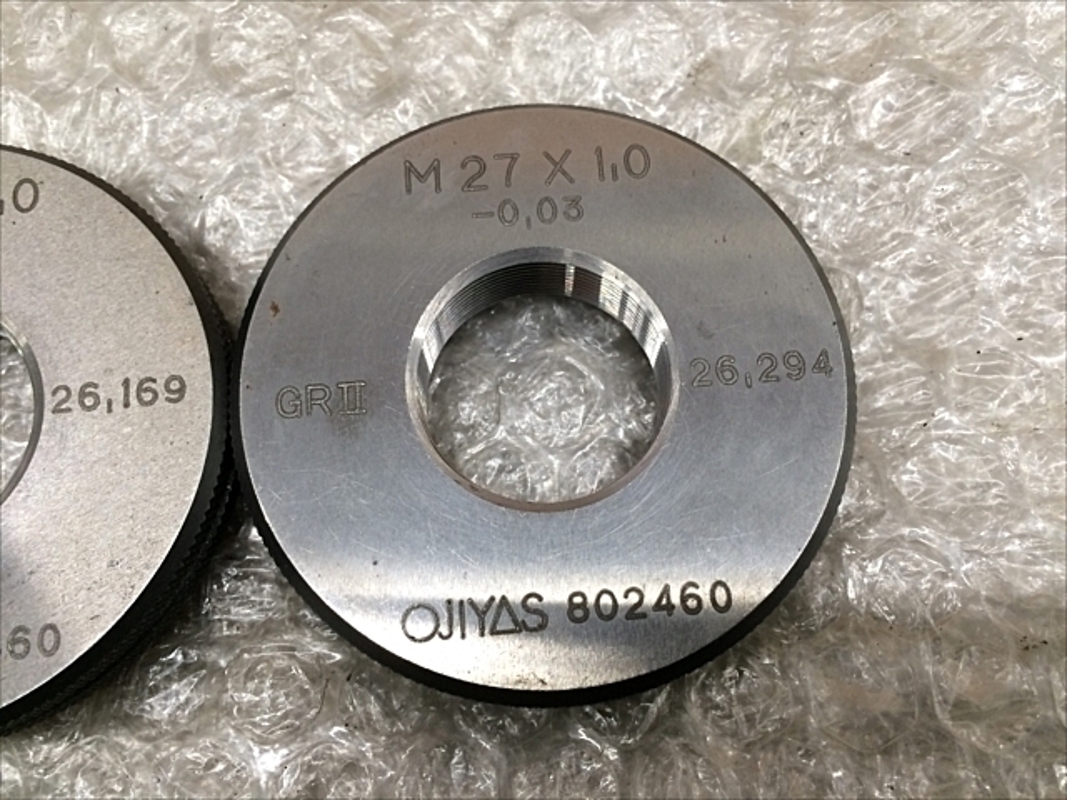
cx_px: 534
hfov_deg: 61.7
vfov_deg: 48.2
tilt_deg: -75.5
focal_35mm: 29
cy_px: 400
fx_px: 894
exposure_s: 1/30
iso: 80
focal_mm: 4.15
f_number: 2.2
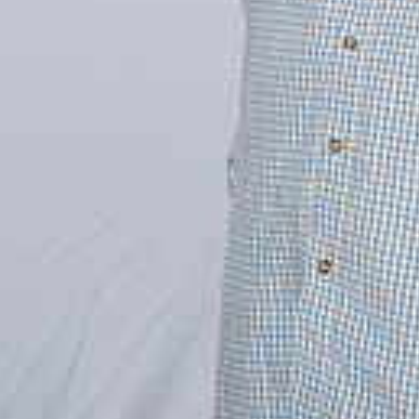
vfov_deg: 6.7
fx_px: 3533
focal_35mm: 258
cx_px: 482
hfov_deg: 6.7
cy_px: -234
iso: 250
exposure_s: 1/250
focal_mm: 52
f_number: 4
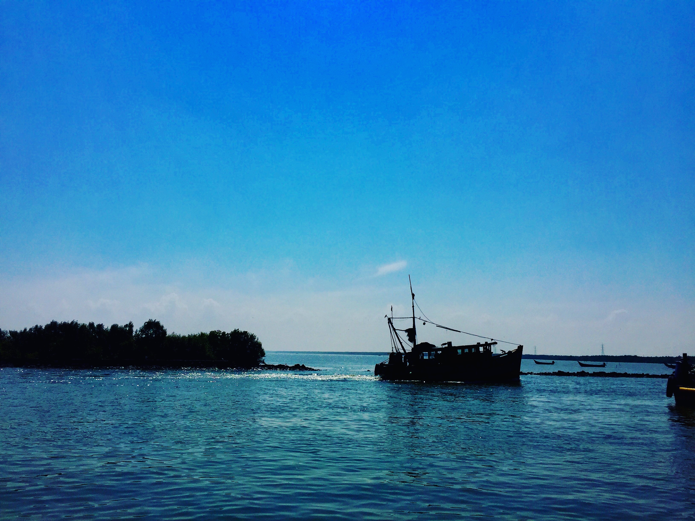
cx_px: 348
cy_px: 260
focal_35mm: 29
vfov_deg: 48.2
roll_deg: -2.0
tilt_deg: +9.7
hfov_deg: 61.7
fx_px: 582
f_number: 2.2
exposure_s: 1/9901
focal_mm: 4.15
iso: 32
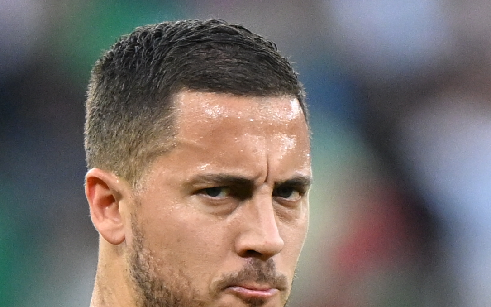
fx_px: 16886
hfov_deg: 1.7
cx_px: 339
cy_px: 468
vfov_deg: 1.0
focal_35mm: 1262
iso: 1600
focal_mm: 400
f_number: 2.8
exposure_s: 1/2000
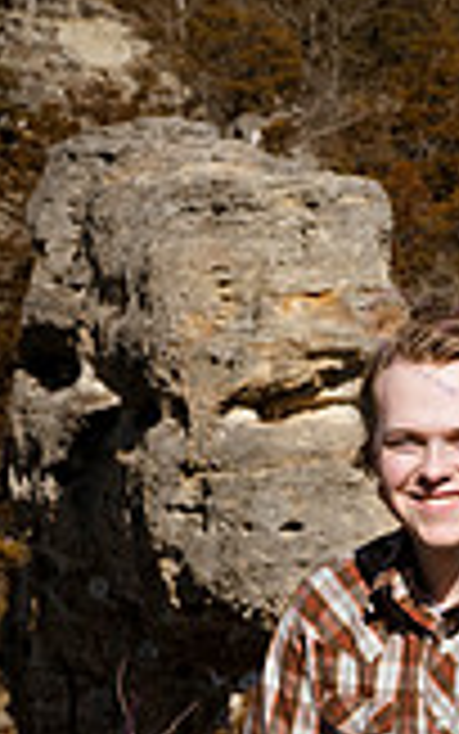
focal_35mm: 281
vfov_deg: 7.4
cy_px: 743
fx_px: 5619
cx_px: 454
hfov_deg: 4.7
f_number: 16
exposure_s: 1/1000
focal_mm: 100
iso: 800
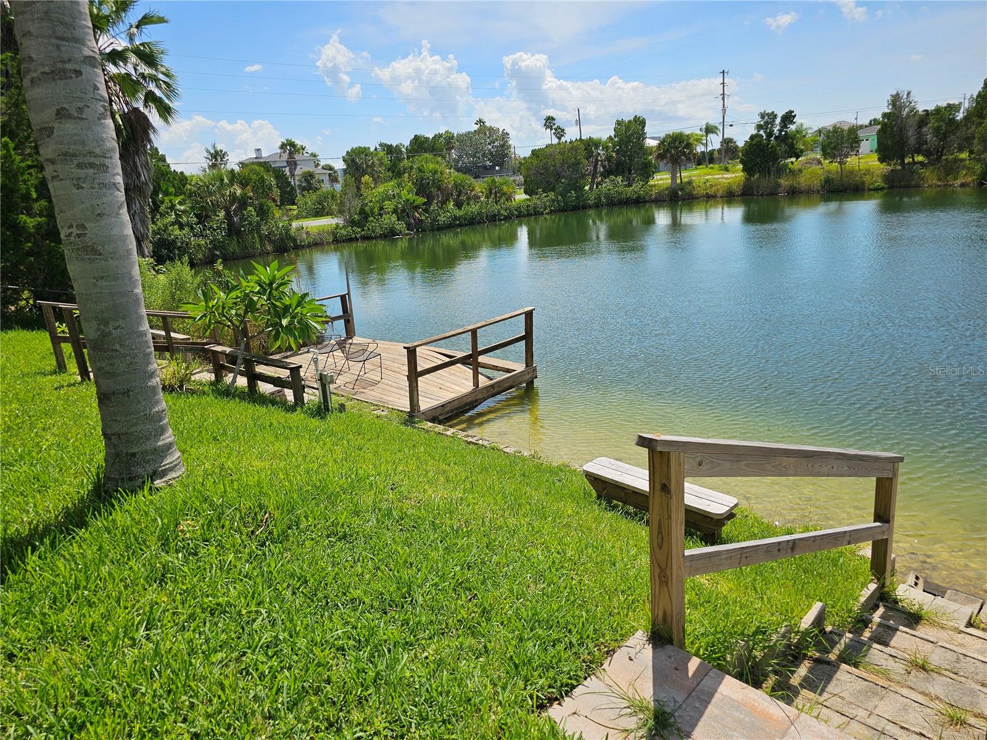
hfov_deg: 73.9
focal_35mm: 23
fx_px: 656
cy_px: 370
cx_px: 494
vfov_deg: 58.9
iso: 10
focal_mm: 6.3
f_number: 1.7
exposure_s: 1/1235
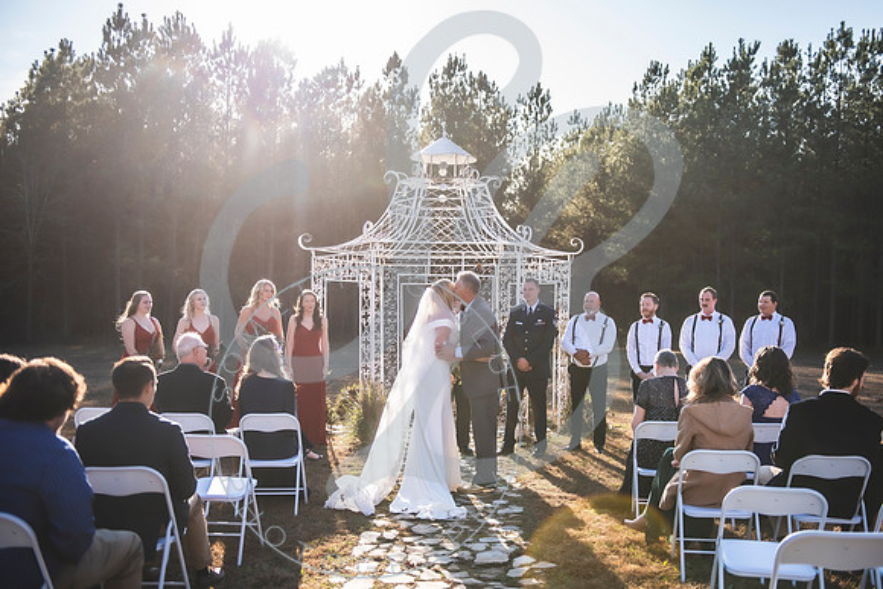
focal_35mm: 40
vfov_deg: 33.6
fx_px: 974
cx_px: 458
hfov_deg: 48.7
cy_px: 294
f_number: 2.8
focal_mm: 38
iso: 100
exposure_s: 1/1000
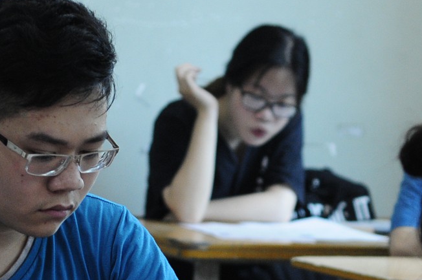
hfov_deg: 9.0
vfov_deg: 5.9
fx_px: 2693
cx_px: 228
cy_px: 302
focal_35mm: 230
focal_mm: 50
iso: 640
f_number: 2.5
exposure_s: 1/100
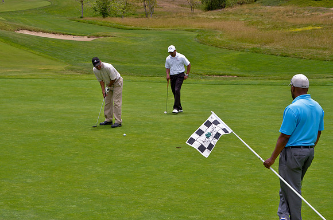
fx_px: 692
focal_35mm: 75
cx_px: 166
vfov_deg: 18.1
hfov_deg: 27.0
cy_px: 110
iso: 200
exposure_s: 1/200
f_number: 13
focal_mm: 50
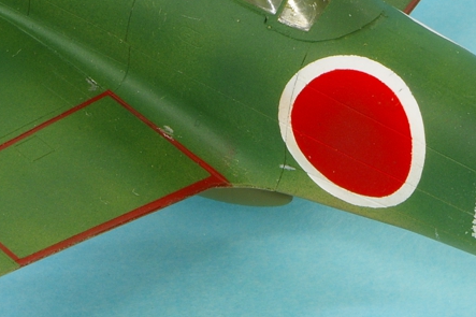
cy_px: 111
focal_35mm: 368
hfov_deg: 5.6
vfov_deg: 3.7
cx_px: 203
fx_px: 4864
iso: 100
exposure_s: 4
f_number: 29
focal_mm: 68
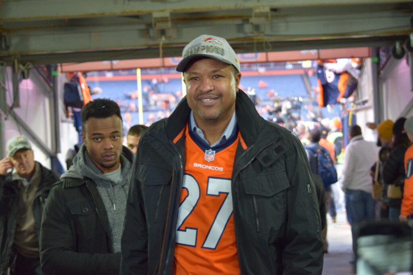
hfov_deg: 23.4
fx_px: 998
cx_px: 206
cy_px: 138
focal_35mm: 87
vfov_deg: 15.7
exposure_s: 1/60
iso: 2000
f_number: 4.5
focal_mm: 58
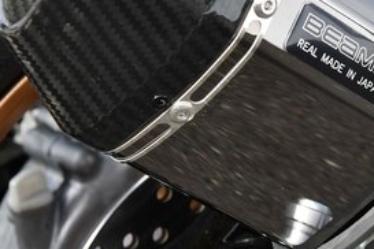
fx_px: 2130
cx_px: 399
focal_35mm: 205
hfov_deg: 9.9
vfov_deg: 6.7
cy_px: 122
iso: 640
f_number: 9
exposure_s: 1/500
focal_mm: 70
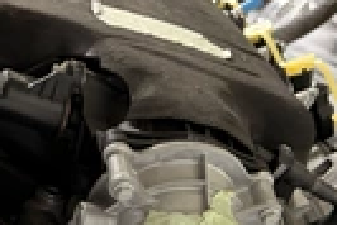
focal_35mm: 75
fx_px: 703
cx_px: 111
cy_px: 351
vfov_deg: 16.4
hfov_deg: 26.8
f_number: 1.78
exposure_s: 1/30
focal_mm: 6.76
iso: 800
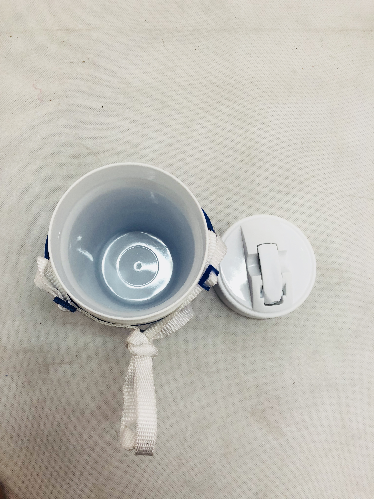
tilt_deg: -78.8
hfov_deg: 49.7
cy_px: 250
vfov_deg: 63.4
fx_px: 403
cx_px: 187
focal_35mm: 28
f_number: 1.8
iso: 32
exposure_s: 1/33
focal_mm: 4
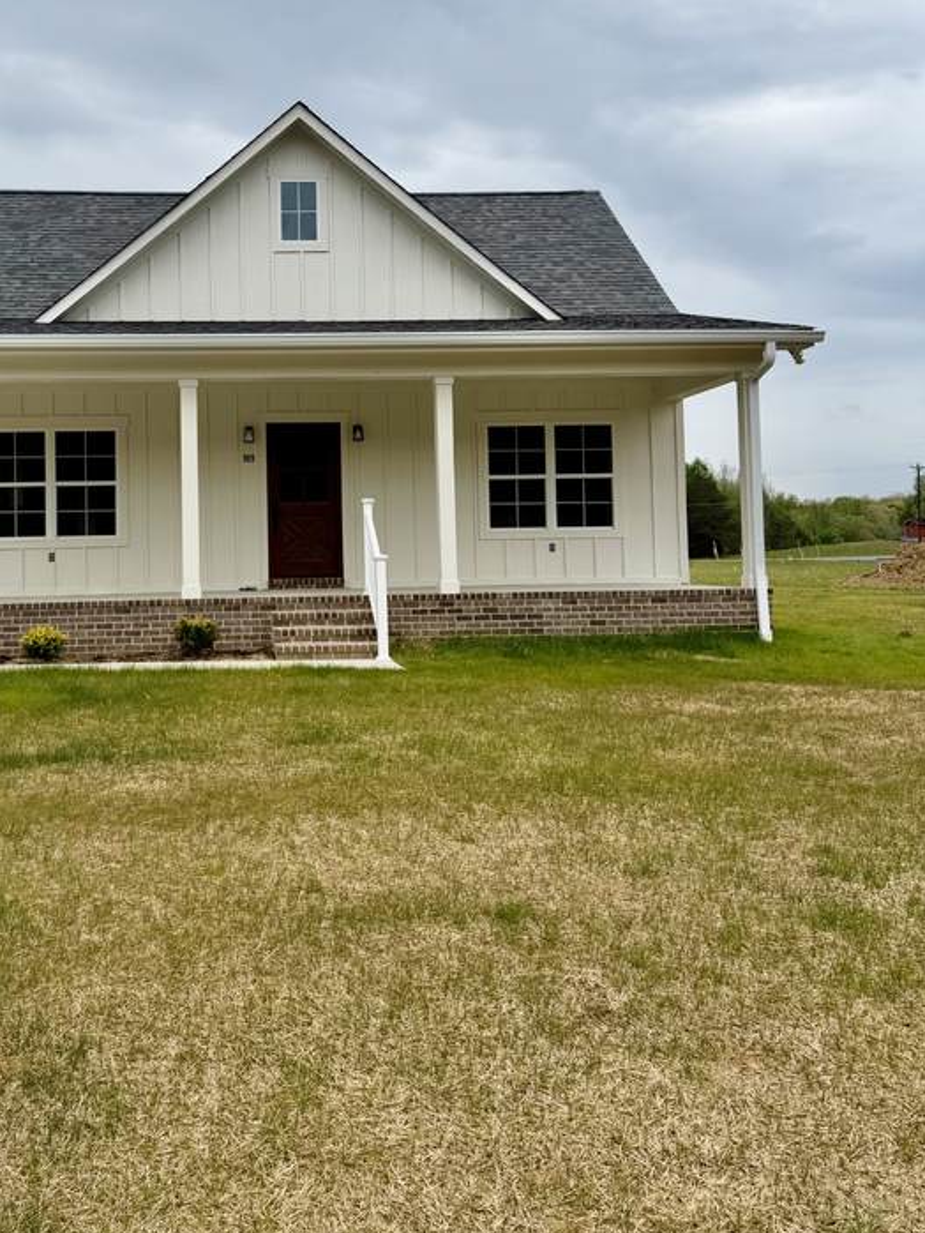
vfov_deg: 54.9
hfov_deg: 42.3
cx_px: 295
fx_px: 1175
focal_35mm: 33
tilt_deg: +3.9
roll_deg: +0.7
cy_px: 493
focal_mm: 6.76
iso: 80
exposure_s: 1/4167
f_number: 1.78
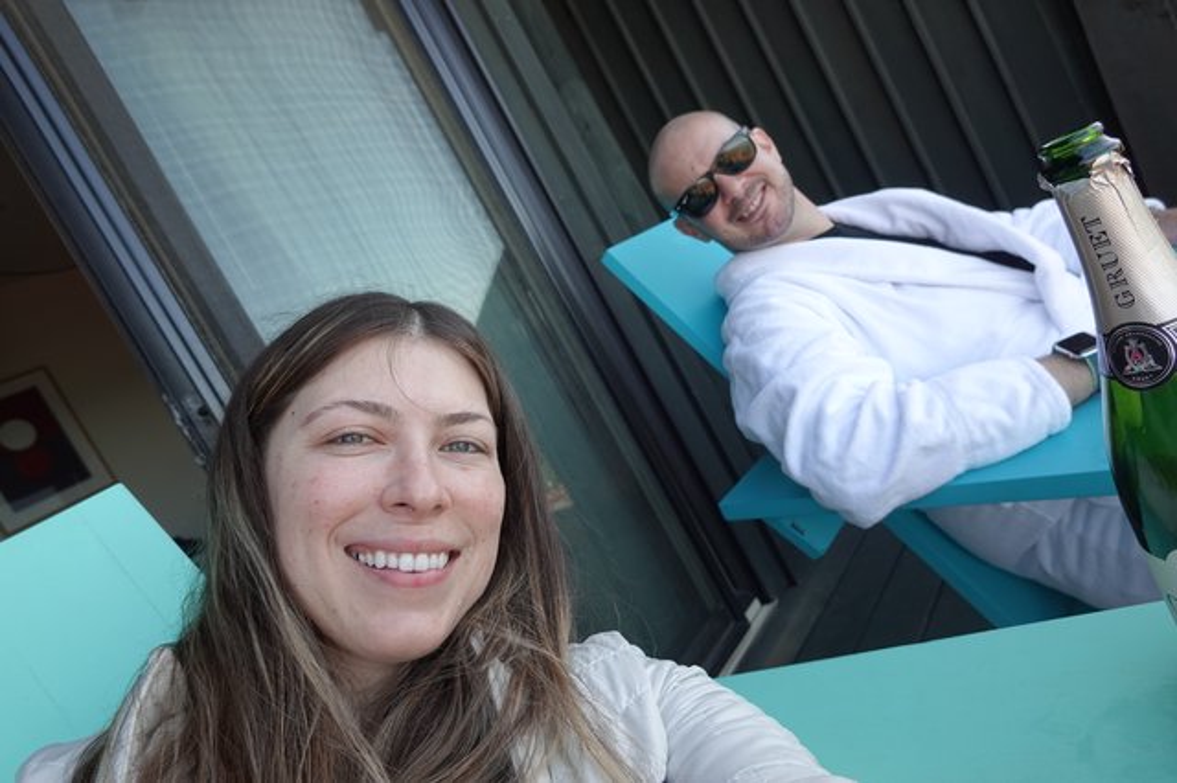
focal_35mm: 24
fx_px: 784
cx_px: 588
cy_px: 392
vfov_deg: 53.1
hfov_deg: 73.8
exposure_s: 1/200
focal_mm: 9
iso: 100
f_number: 2.8
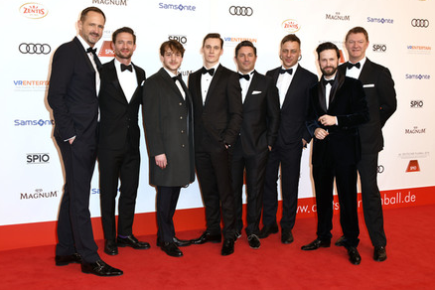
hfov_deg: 53.1
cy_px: 142
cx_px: 212
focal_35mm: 36
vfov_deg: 36.9
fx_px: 435
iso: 250
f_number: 6.3
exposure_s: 1/160
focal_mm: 35
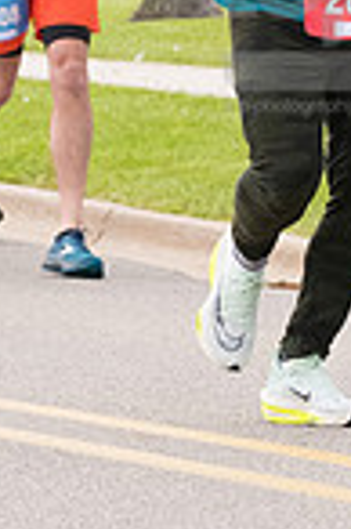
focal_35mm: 538
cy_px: 14
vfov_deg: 3.8
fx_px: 7886
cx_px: 309
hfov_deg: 2.5
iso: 4000
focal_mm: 116
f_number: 7.1
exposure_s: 1/1600
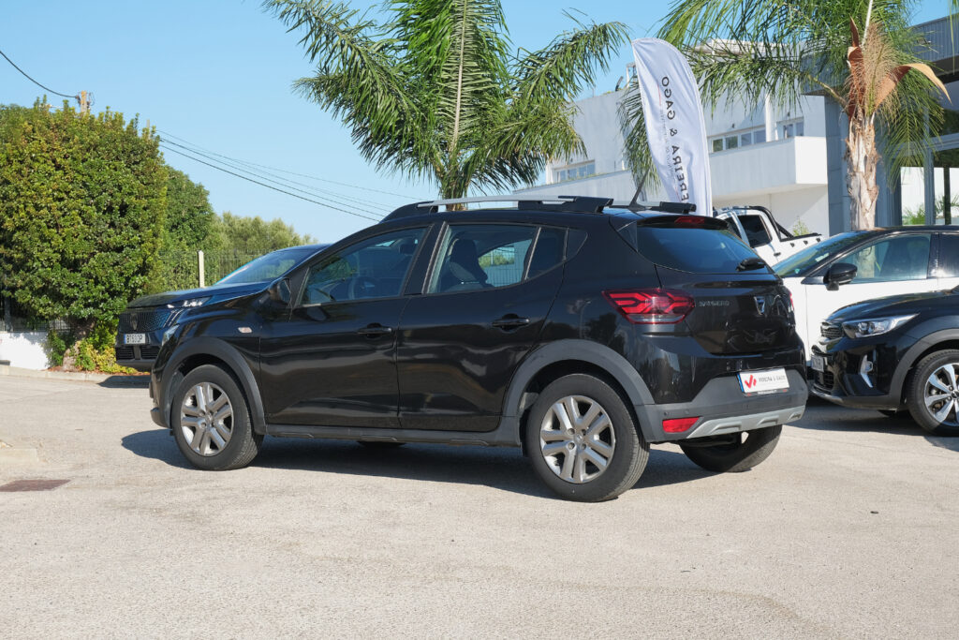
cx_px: 480
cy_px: 320
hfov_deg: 33.9
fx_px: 1572
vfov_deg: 23.0
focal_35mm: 59
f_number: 9
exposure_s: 1/180
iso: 160
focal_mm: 39.6
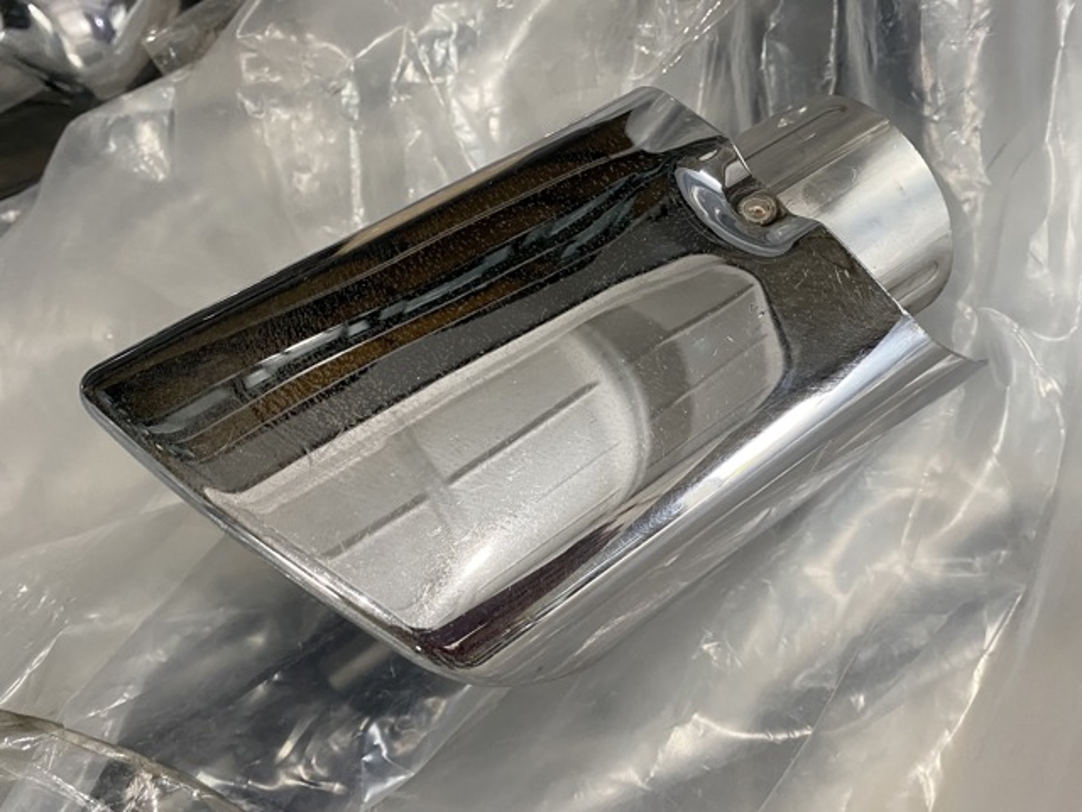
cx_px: 541
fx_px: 813
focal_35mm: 26
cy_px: 406
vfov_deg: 53.1
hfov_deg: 67.3
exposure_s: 1/50
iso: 320
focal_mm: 4.25
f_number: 1.8
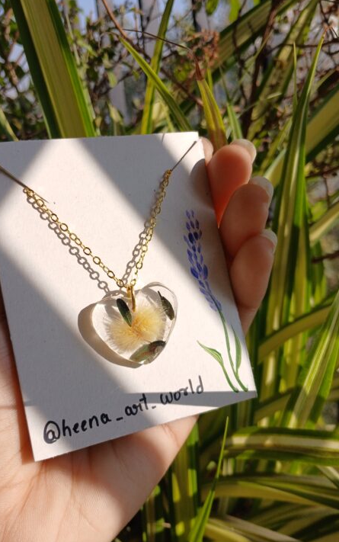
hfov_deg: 40.6
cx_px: 165
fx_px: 458
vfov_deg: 61.2
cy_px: 276
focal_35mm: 31
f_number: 1.8
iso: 20
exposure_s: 1/558
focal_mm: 3.98
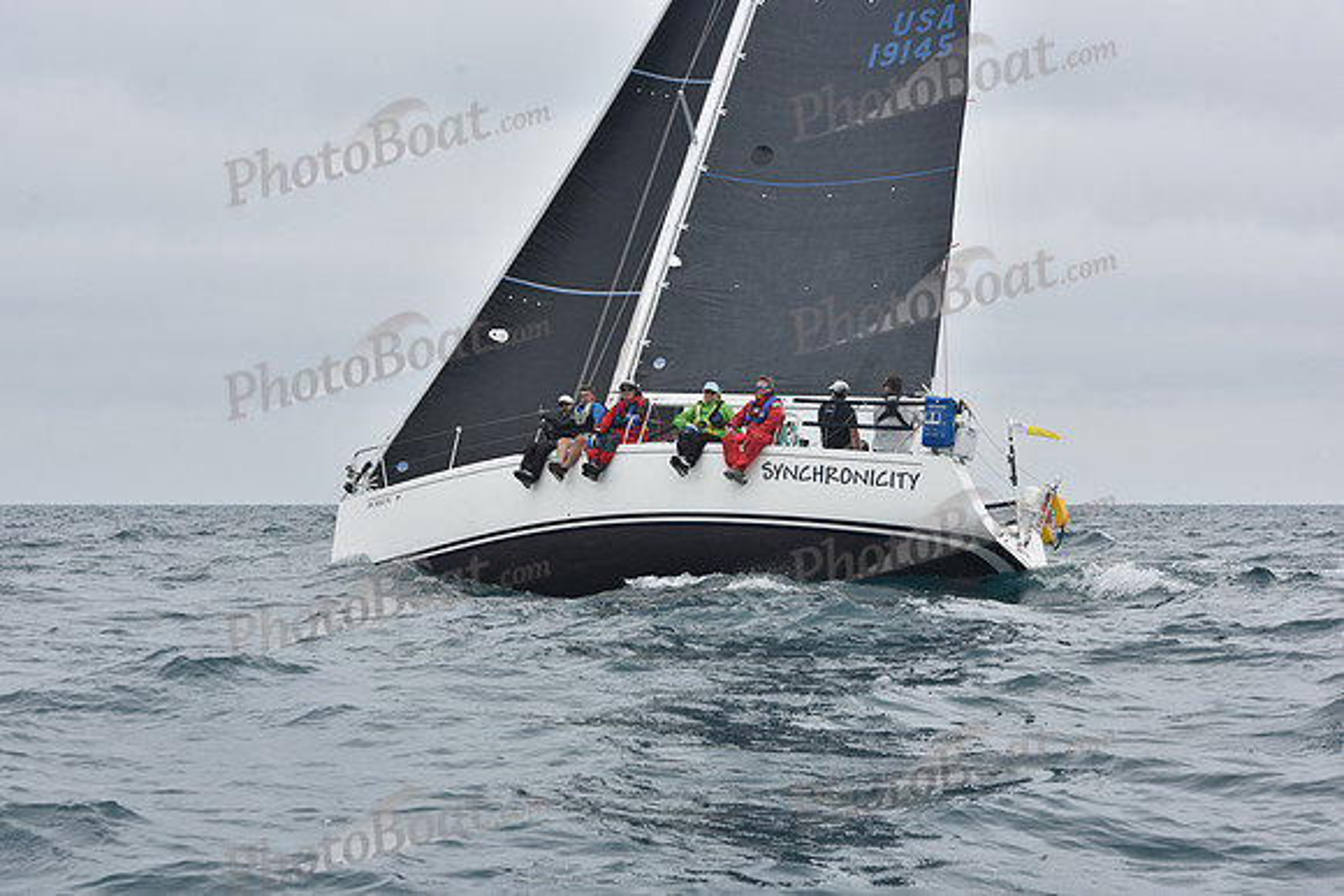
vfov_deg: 15.9
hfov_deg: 23.6
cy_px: 448
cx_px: 672
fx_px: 3211
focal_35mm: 86
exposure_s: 1/800
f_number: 10
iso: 250
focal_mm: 86
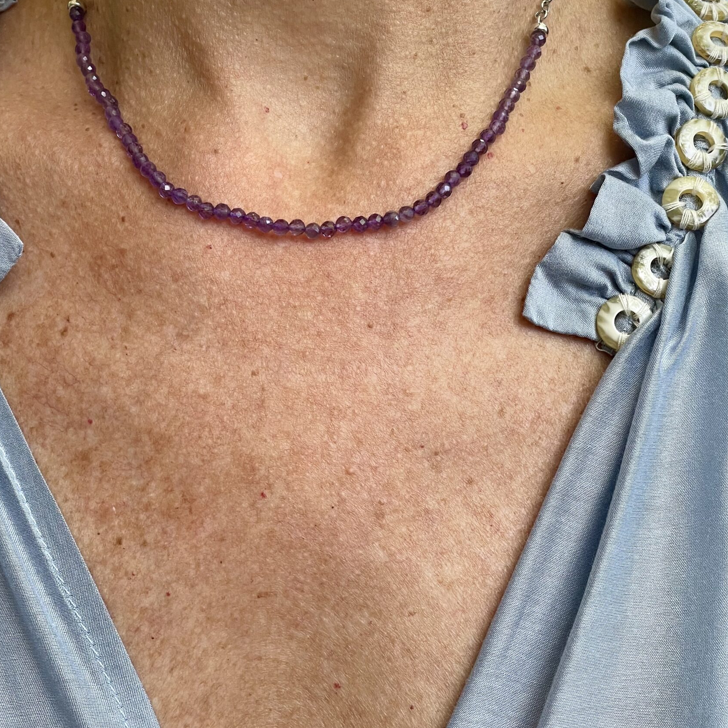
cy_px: 296
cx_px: 324
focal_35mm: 70
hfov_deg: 24.6
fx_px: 1666
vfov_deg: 24.6
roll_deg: -0.3
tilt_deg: -12.9
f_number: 2
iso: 50
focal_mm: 6
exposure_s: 1/99
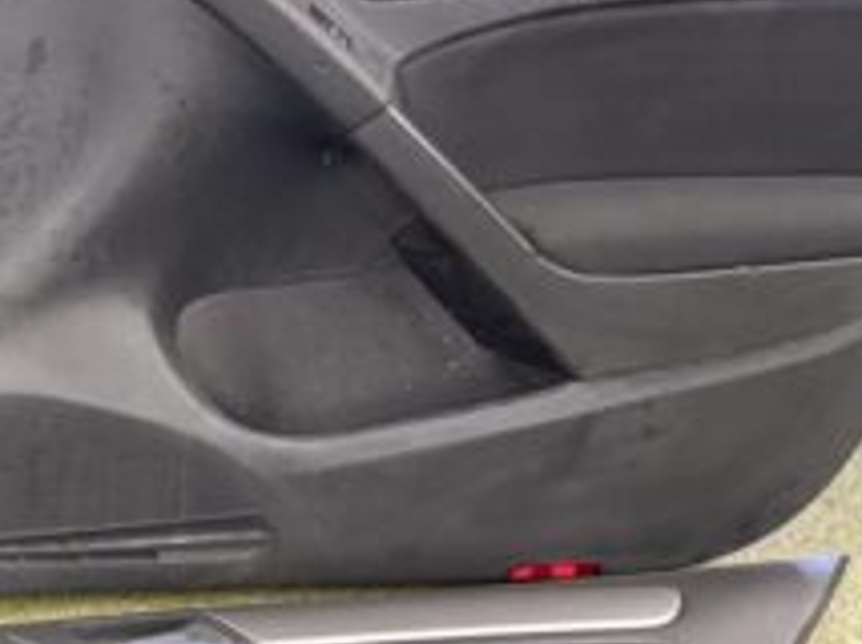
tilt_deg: -49.7
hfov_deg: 24.8
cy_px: 588
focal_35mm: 73
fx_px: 1816
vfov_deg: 19.7
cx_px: -89
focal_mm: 5.96
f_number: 1.6
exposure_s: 1/60
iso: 400
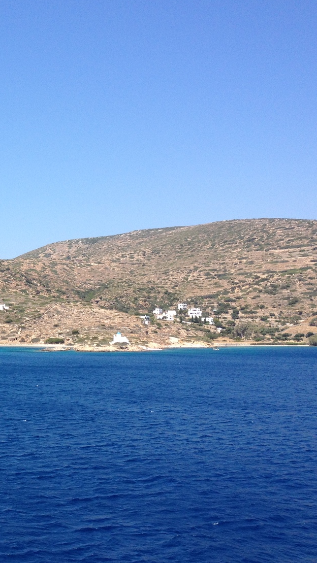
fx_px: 822
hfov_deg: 21.1
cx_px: -2
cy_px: 273
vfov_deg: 37.8
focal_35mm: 55
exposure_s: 1/1493
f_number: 2.4
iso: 50
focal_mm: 4.28
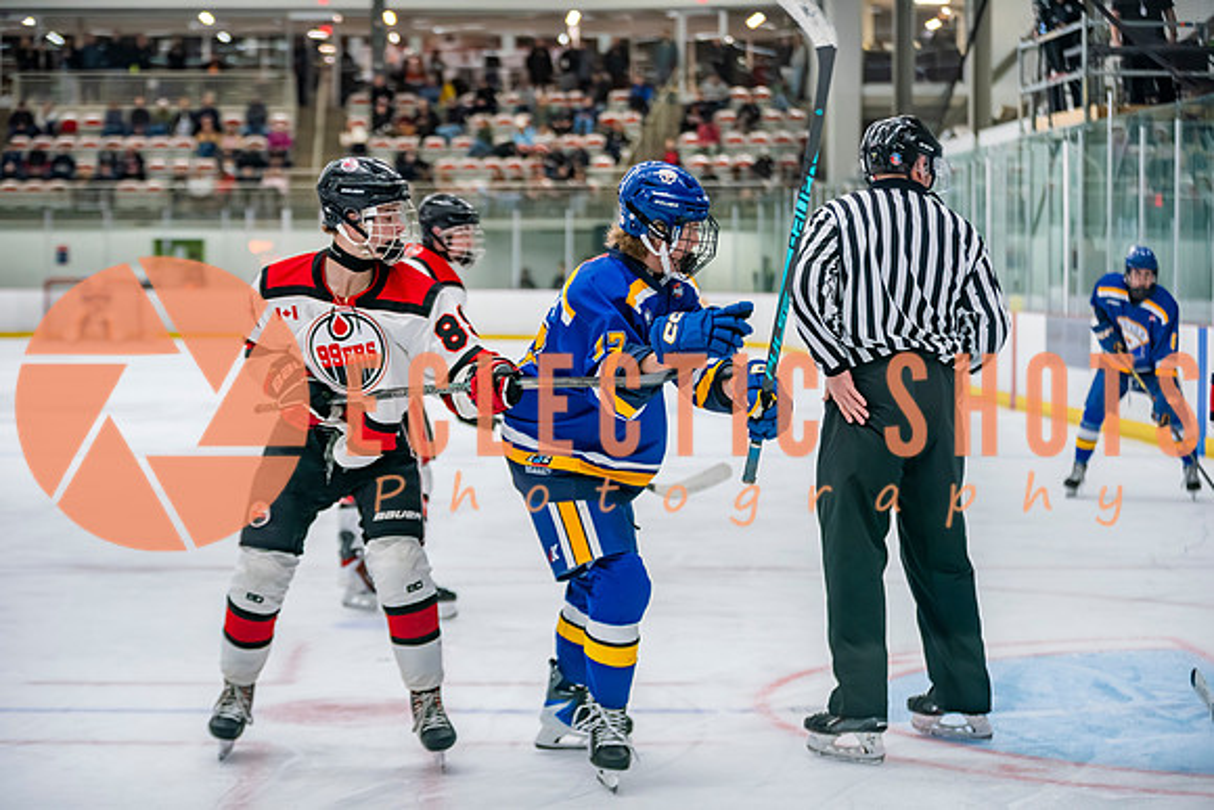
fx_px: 2946
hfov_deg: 23.3
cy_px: 405
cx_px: 607
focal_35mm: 87
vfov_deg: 15.7
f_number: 2.8
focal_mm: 85
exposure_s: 1/640
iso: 2000
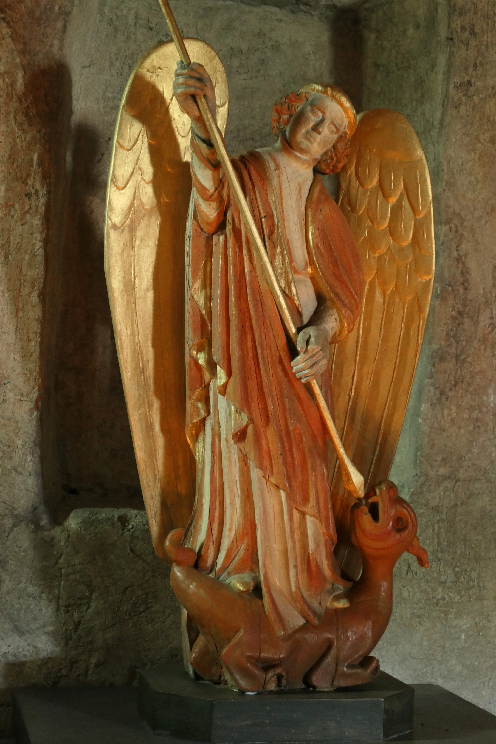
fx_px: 1385
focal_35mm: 67
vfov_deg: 30.1
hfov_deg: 20.3
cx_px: 248
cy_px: 372
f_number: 4.6
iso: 1600
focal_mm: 24.7
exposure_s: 1/5
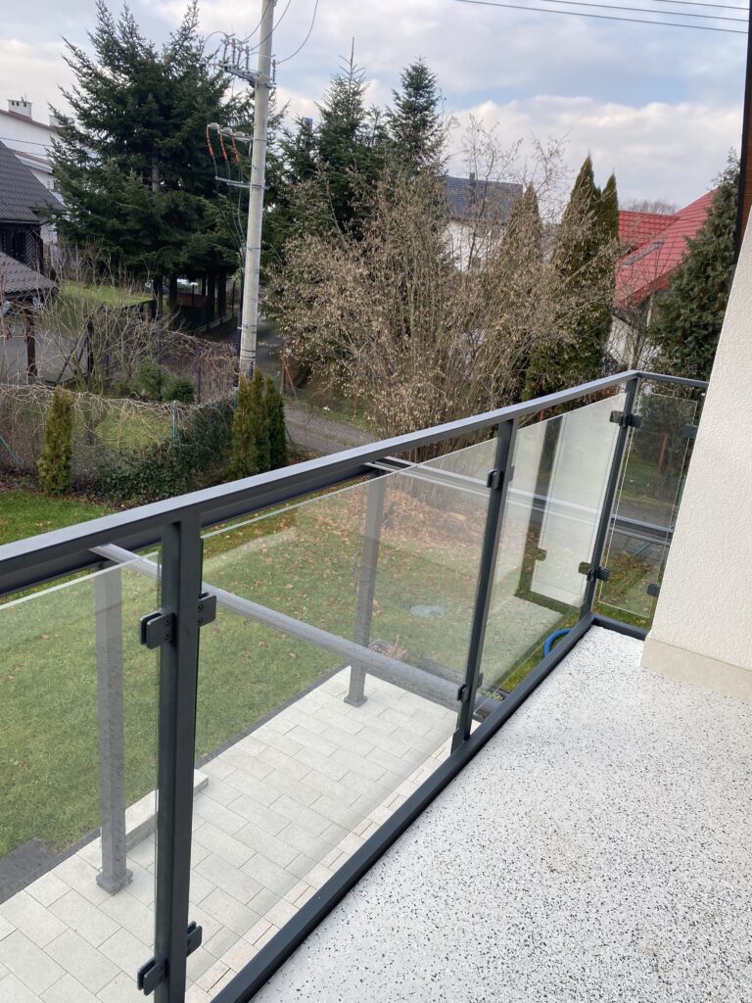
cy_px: 502
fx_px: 753
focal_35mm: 26
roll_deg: -6.9
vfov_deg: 67.3
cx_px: 376
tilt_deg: -18.1
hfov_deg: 53.1
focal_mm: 4.25
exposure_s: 1/285
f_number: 1.8
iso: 32
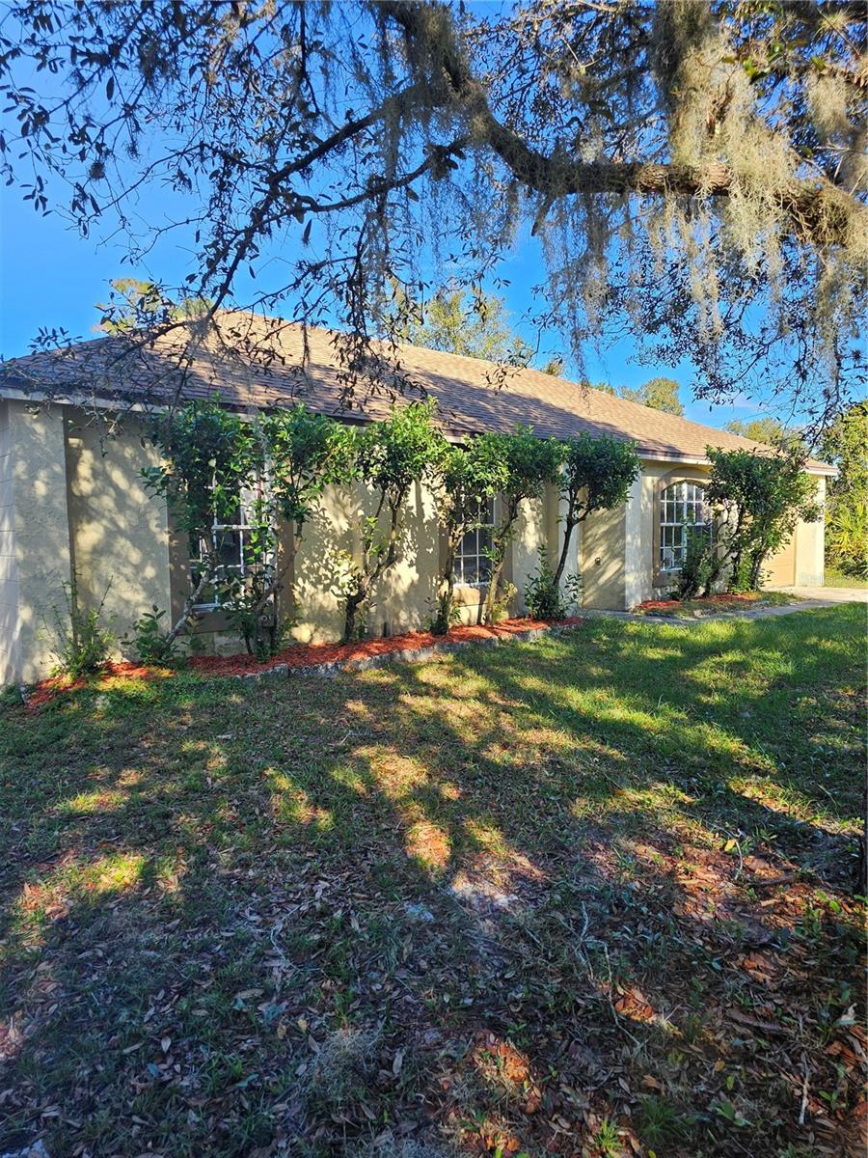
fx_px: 769
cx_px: 434
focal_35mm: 23
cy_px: 579
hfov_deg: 58.9
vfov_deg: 73.9
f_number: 1.7
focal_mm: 6.3
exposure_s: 1/180
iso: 12
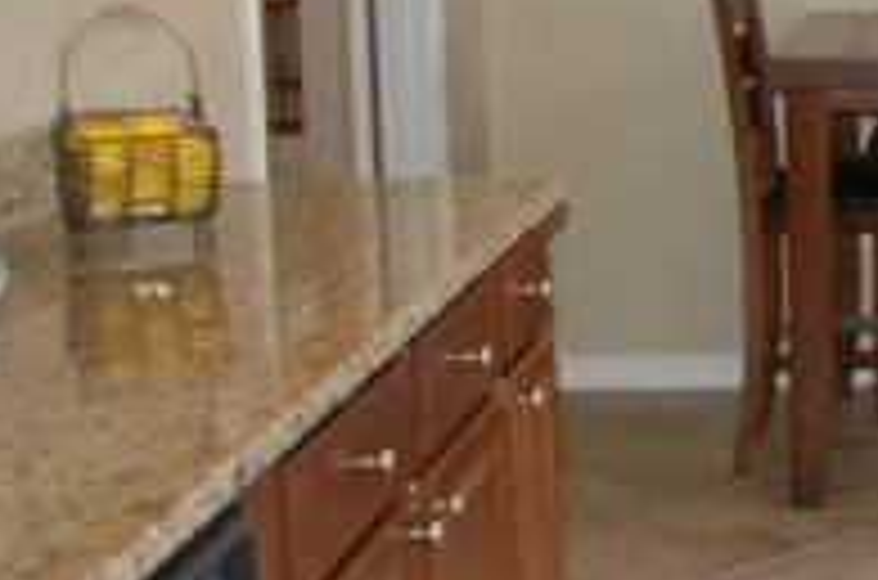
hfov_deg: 18.4
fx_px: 2522
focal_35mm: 104
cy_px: 36
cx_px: 1130
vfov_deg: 13.0
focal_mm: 21
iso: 400
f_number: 3.8
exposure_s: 1/60
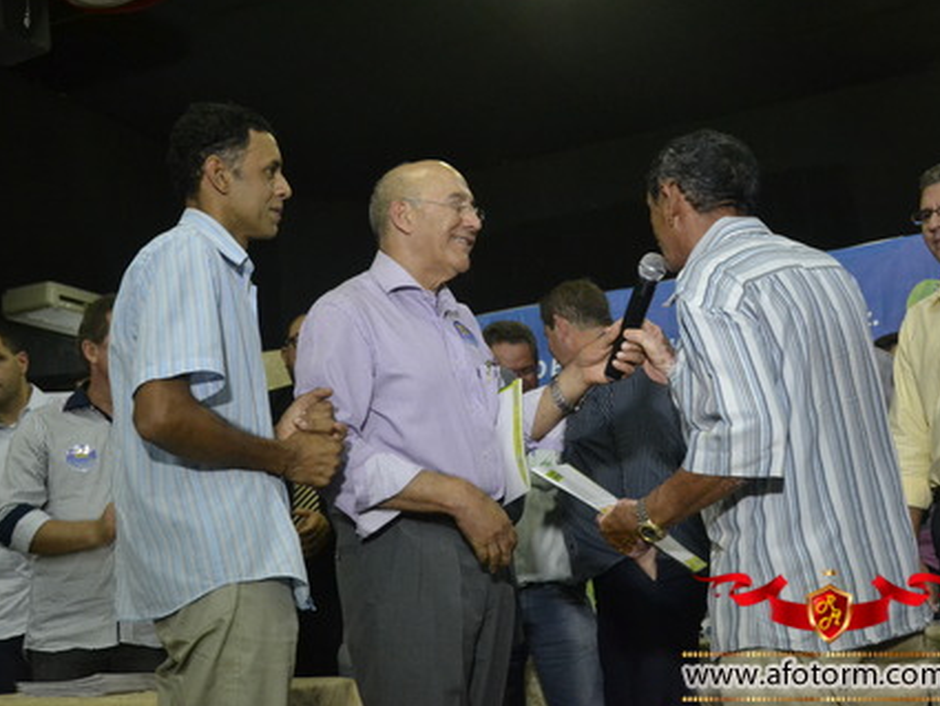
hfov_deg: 40.4
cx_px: 455
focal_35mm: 47
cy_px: 354
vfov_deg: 30.9
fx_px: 1277
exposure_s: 1/60
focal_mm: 28
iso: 2500
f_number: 4
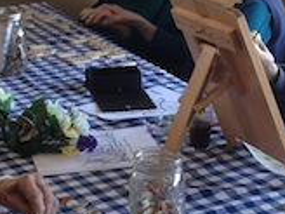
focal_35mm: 123
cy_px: 85
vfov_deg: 12.0
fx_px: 1013
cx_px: 109
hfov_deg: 16.0
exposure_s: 1/30
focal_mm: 4.28
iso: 50
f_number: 2.4
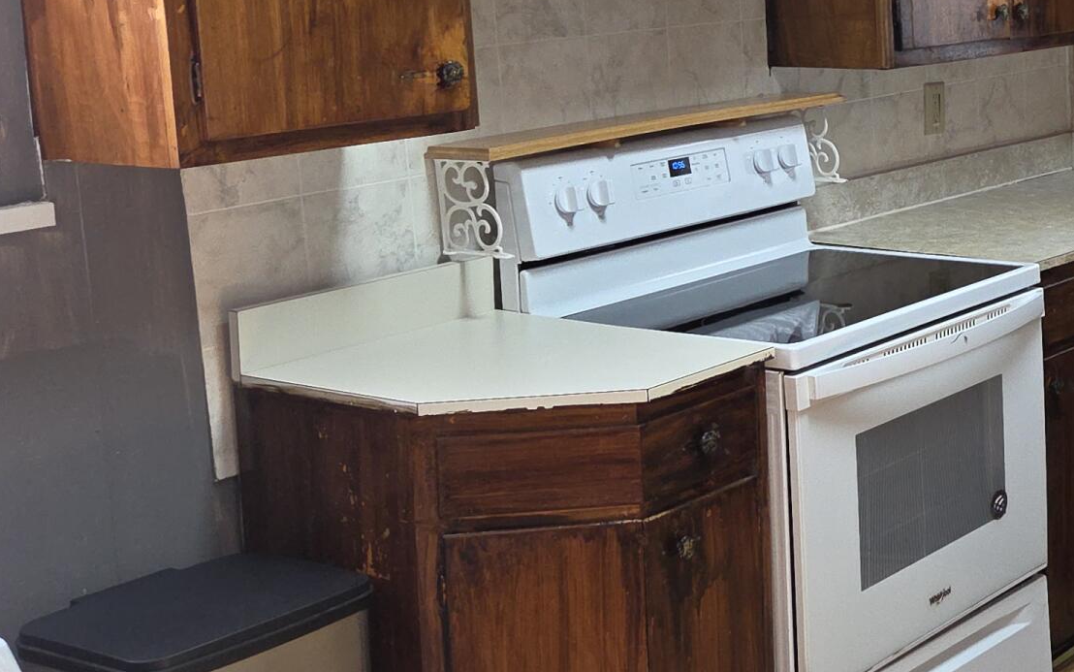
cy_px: 165
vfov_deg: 19.6
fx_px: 1932
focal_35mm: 66
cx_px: 1231
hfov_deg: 27.9
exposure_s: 1/60
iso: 125
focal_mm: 5.4
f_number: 1.8
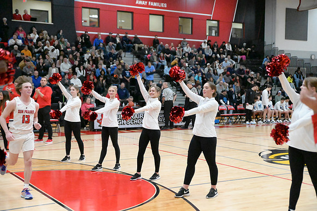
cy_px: 106
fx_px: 458
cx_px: 158
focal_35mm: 52
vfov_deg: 26.0
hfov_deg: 38.2
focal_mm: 52
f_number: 2.8
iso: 51200
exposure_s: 1/8000
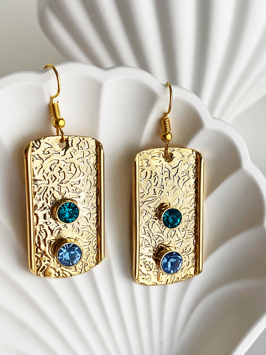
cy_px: 178
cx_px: 133
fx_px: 533
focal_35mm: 52
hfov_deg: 28.0
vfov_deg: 36.8
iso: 32
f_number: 1.8
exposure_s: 1/255
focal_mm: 4.25
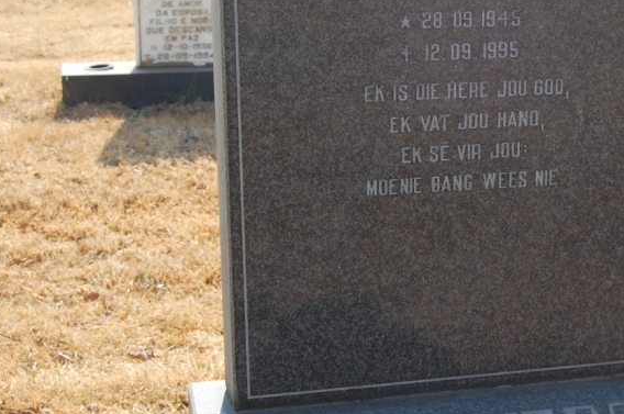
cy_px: 175
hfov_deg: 24.1
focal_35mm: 84
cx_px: 449
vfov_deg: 16.2
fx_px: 1452
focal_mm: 31
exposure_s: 1/400
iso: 400
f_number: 7.1
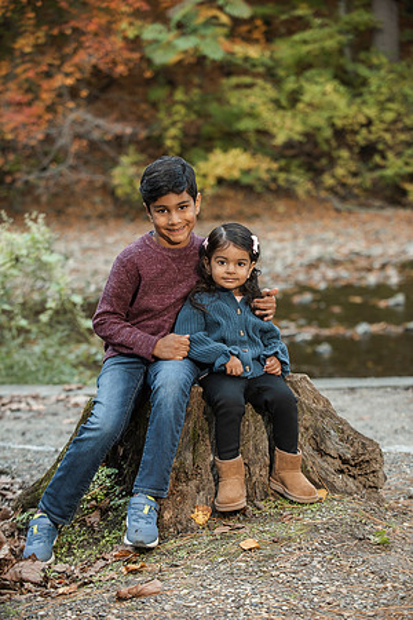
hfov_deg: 15.2
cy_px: 310
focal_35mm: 90
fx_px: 1549
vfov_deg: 22.6
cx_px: 206
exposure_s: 1/125
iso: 500
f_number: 4
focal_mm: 90
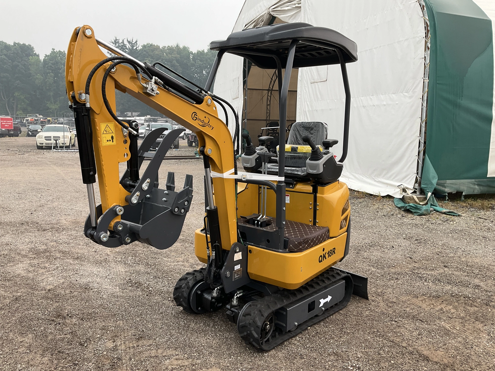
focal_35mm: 29
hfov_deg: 61.7
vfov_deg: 48.2
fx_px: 415
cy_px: 186
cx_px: 248
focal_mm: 3
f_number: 1.8
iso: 20
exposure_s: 1/153
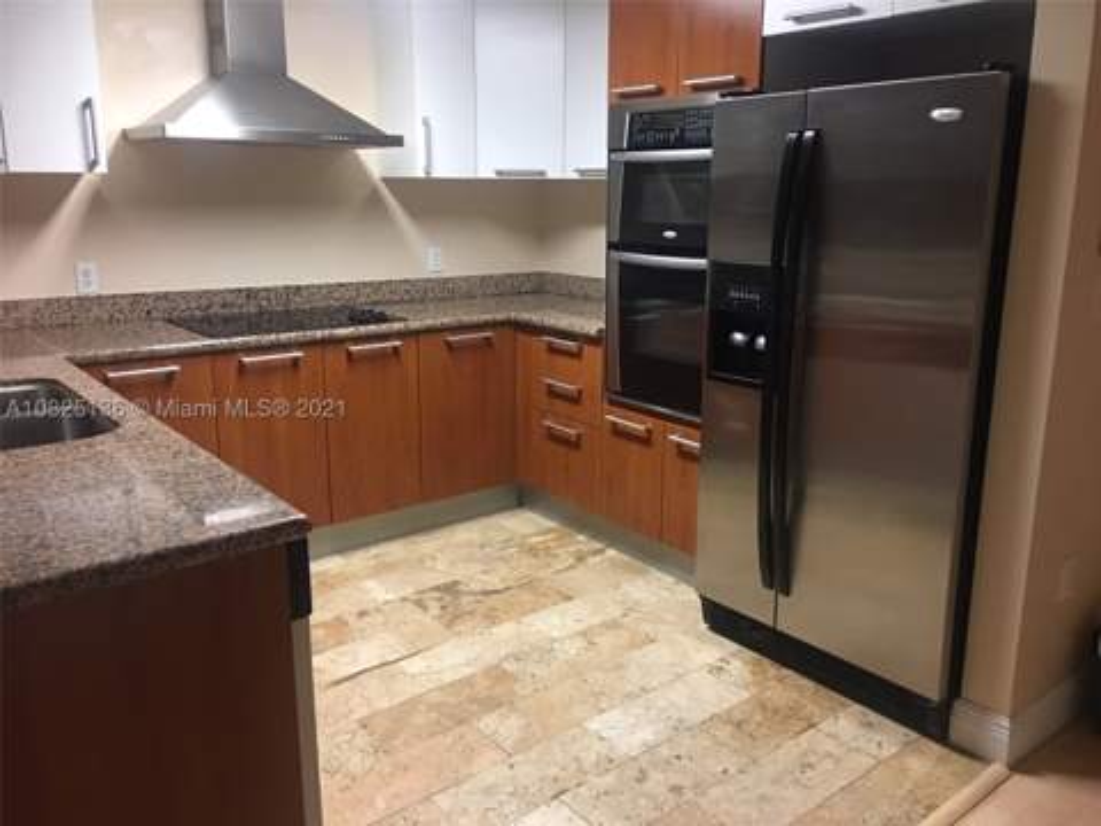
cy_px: 413
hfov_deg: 61.7
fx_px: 922
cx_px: 550
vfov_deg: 48.2
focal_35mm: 29
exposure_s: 1/15
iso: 100
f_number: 2.2
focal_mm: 4.15
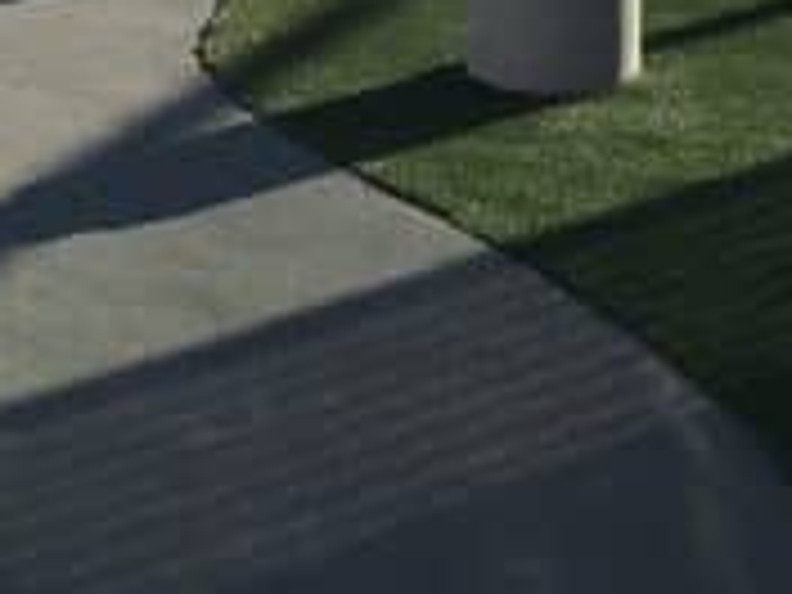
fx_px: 3729
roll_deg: -1.1
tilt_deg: +2.4
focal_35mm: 163
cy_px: -1026
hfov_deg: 12.0
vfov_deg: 8.1
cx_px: 36
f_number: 1.8
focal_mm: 3.99
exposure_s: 1/2907
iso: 20
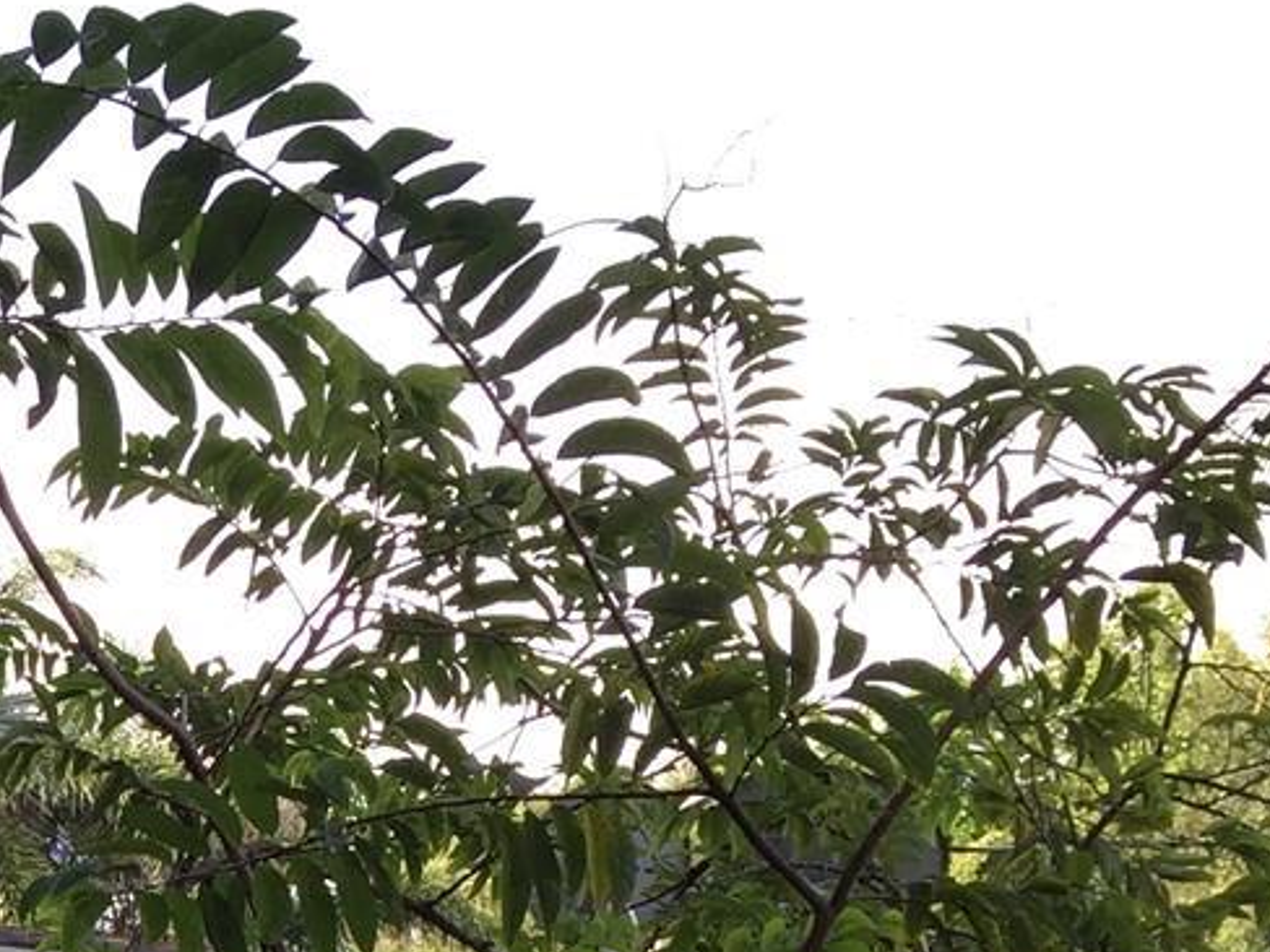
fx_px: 3485
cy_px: 1545
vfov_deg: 14.3
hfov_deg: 19.1
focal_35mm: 95
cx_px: -380
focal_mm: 4.15
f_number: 2.2
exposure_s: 1/238
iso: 32
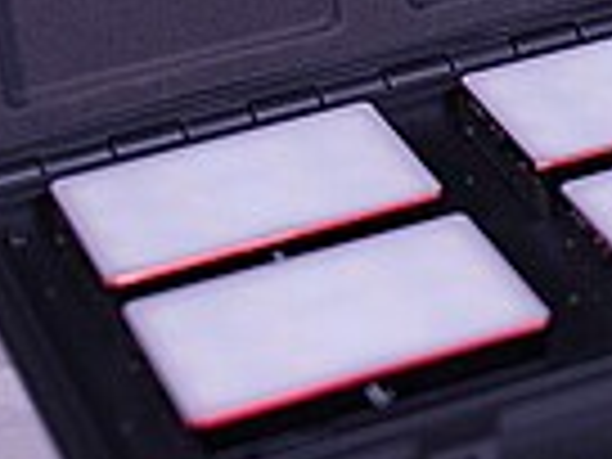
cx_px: 837
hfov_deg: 11.7
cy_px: -176
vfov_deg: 8.9
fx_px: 2882
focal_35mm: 163
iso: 400
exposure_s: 1/200
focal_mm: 35
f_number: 2
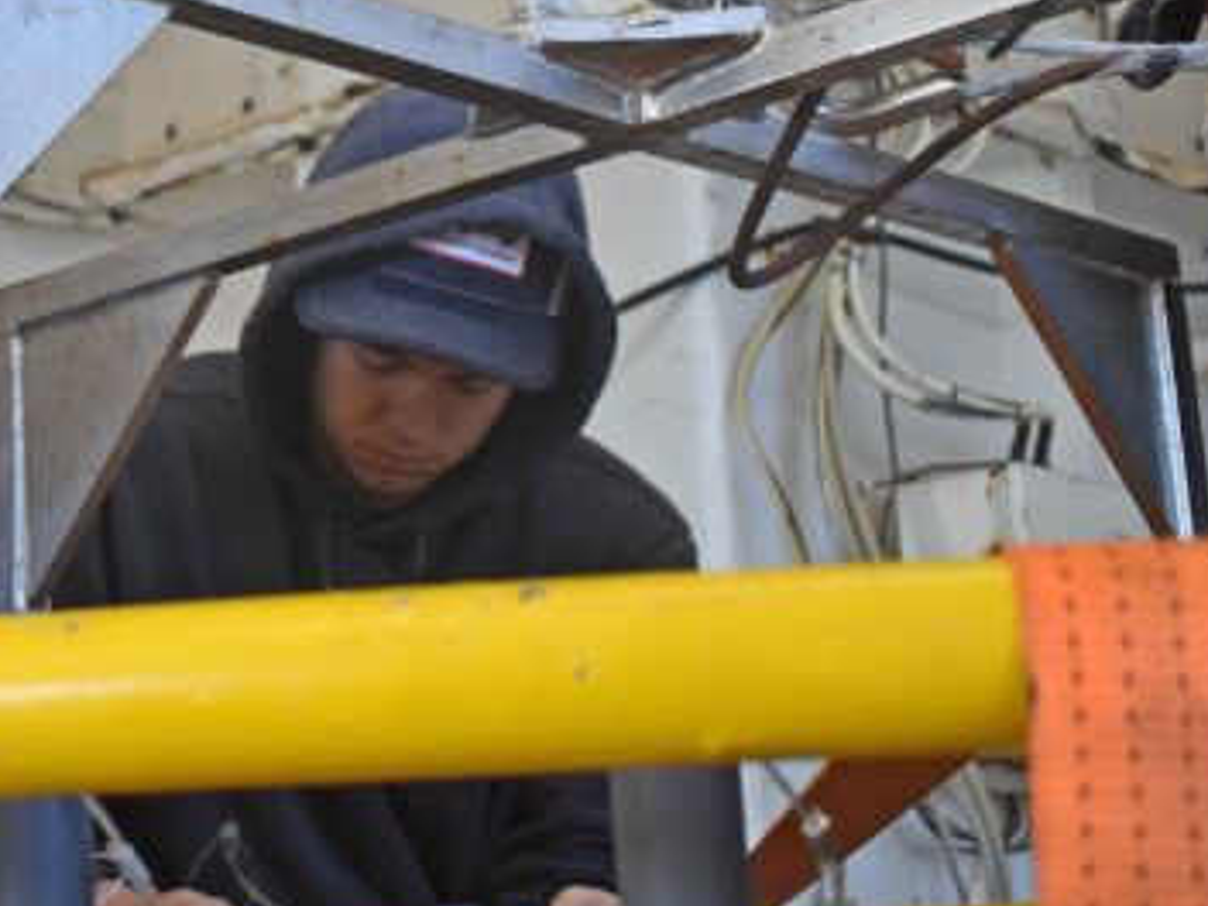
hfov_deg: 22.5
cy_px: 88
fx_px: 2931
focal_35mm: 84
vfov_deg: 17.3
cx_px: 24
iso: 400
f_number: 4.5
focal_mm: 20
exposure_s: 1/250
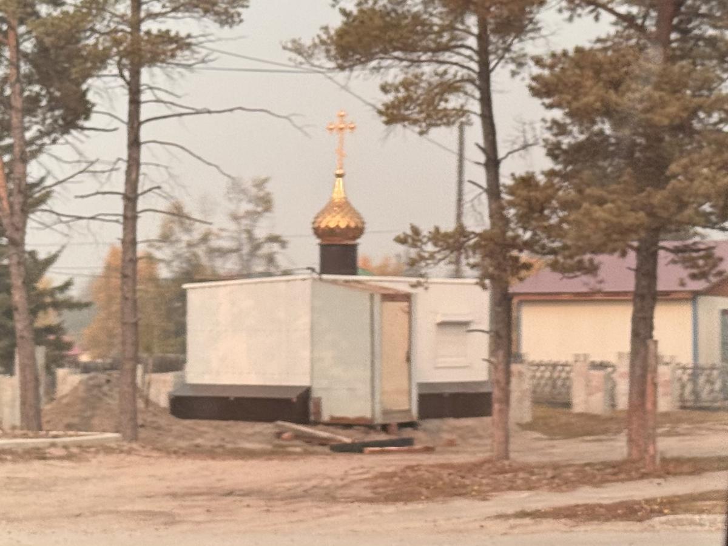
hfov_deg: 39.7
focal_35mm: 48
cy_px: 273
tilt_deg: +7.4
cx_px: 364
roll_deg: -0.7
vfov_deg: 30.3
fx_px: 1009
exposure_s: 1/73
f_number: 1.78
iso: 100
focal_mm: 6.76
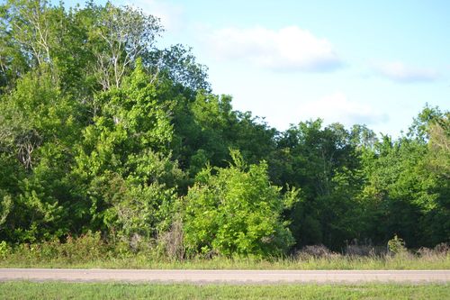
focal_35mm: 82
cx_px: 225
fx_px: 1031
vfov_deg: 16.5
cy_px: 150
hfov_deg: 24.6
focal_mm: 55
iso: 100
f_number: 4.5
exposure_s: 1/200
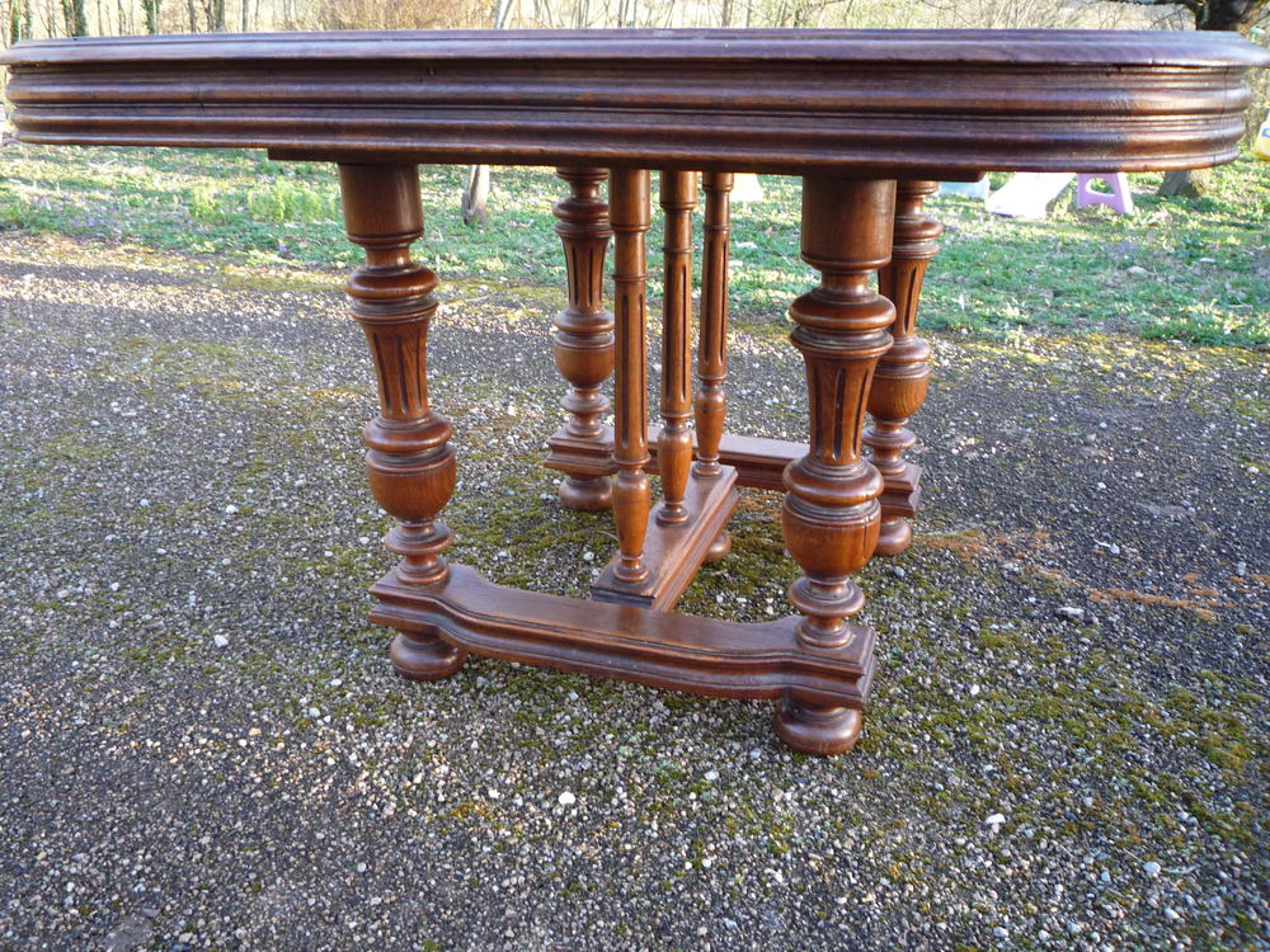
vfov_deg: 46.8
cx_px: 635
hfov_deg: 60.0
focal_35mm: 30
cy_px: 476
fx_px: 1101
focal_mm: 5.2
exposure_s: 1/30
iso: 125
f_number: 3.3
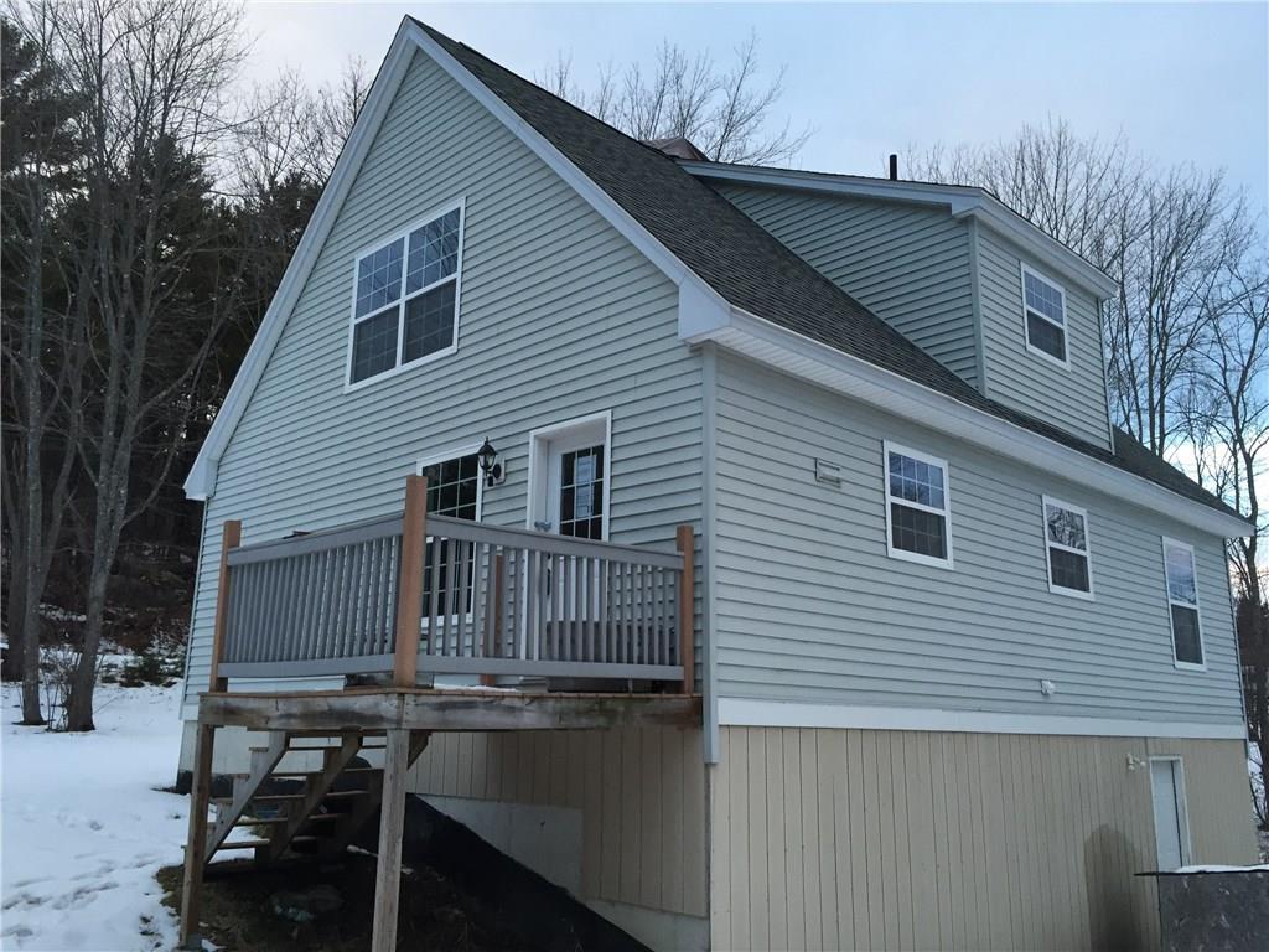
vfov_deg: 48.2
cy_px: 476
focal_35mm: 29
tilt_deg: +15.4
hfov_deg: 61.7
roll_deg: -0.4
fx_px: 1063
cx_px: 634
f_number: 2.2
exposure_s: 1/30
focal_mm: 4.15
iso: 32
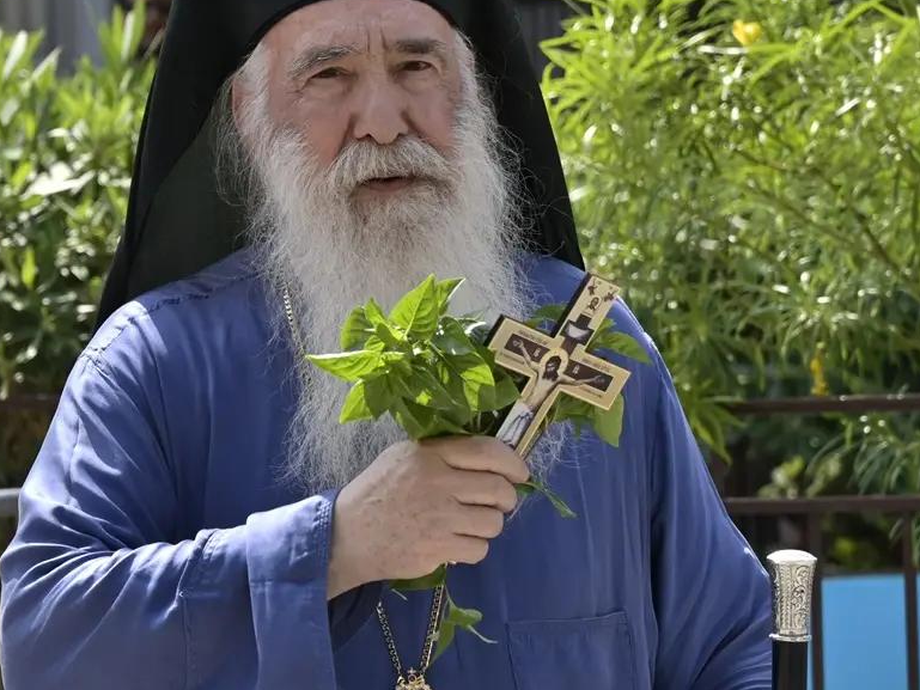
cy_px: 214
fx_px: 6858
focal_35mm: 258
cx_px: 398
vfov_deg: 5.8
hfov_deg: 7.7
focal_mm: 115
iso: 320
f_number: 8
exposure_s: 1/640
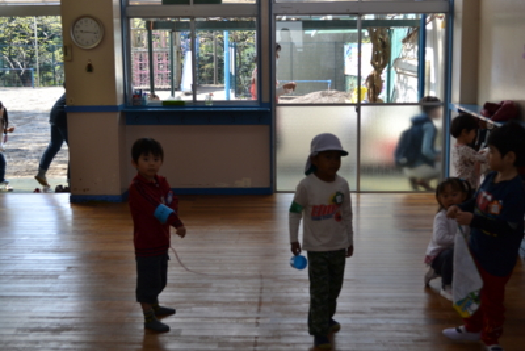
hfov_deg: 38.9
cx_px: 262
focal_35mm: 51
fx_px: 744
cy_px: 176
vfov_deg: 26.5
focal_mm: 34
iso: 250
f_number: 5.6
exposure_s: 1/125
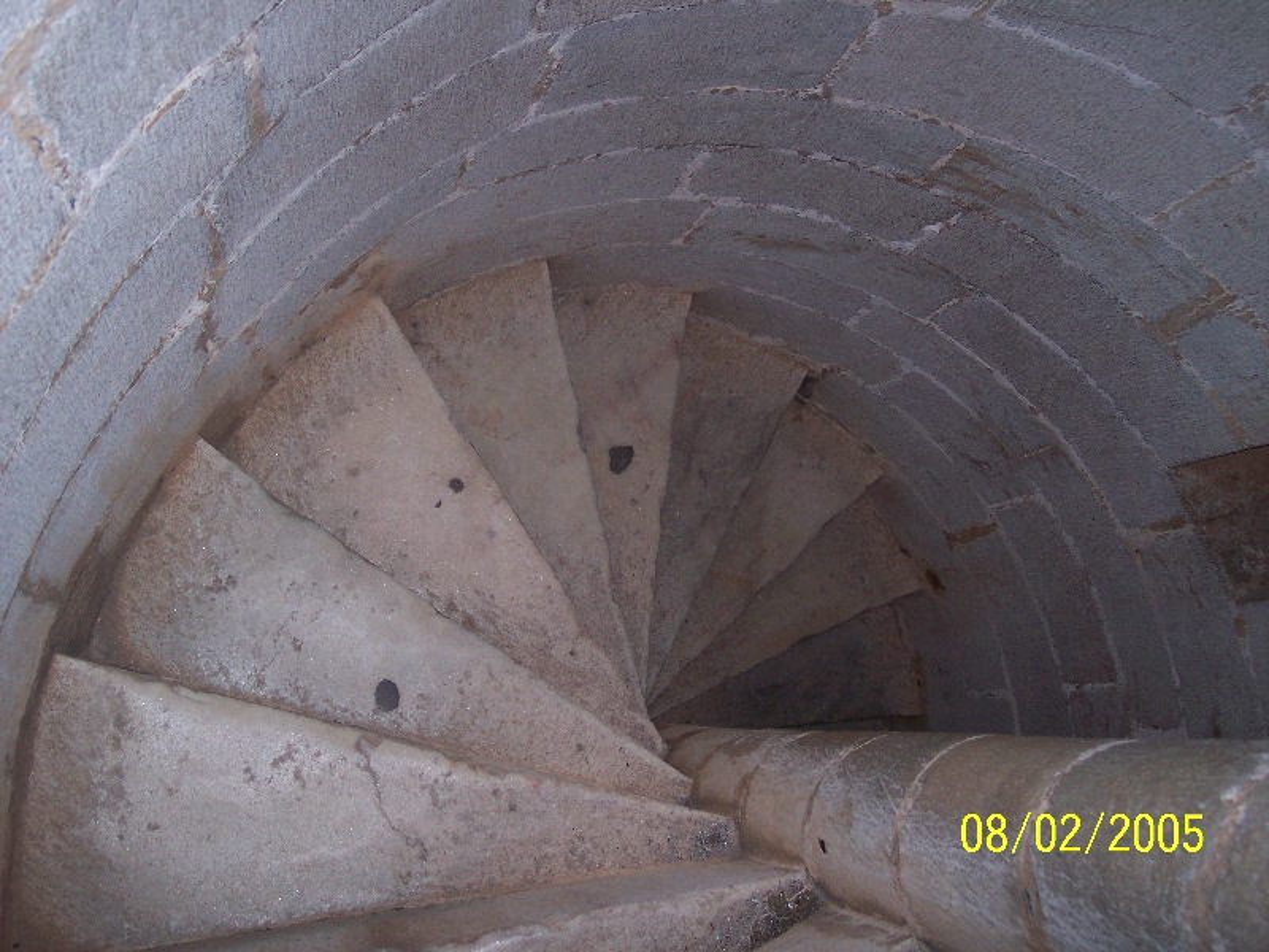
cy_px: 476
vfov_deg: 37.7
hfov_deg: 49.0
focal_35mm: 38
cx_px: 634
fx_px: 1393
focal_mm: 8
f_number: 2.8
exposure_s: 1/30
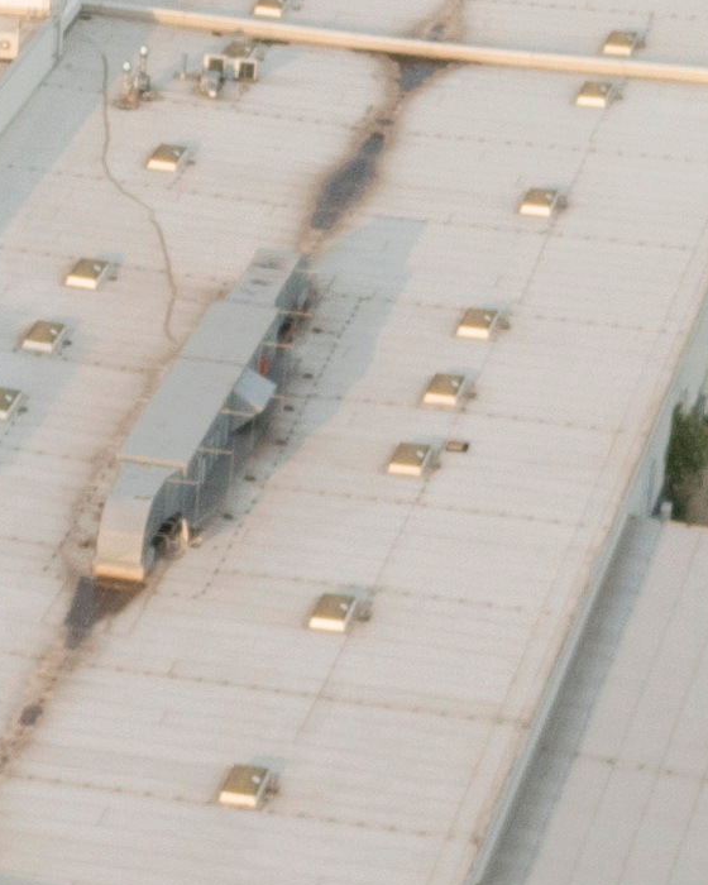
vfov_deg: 9.4
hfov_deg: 7.1
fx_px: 5369
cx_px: -1046
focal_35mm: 205
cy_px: 531
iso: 200
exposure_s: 1/240
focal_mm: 10.26
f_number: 5.6
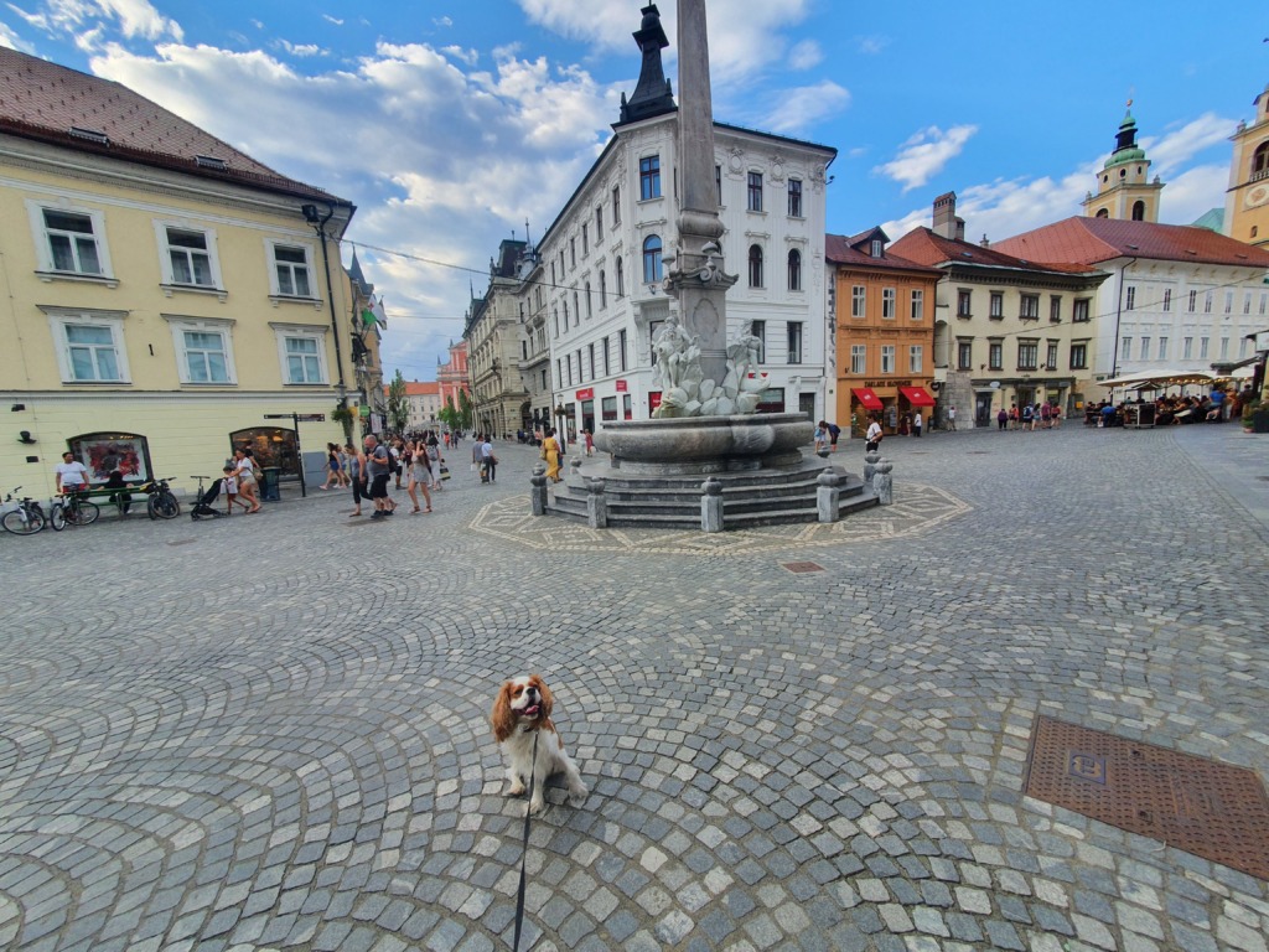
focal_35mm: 13
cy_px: 476
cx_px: 634
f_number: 2.2
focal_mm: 1.8
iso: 50
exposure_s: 1/295
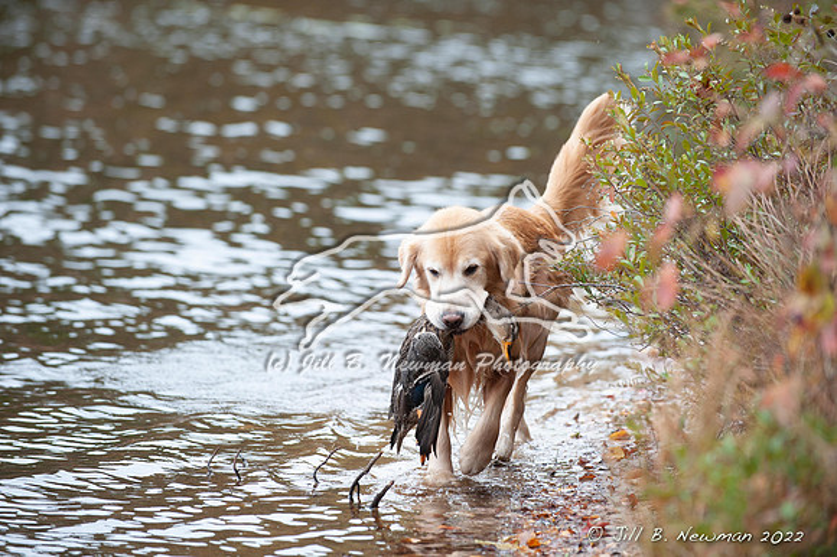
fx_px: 4647
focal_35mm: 200
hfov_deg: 10.3
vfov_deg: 6.9
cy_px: 278
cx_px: 418
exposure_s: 1/1000
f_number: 4
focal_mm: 200
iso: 640
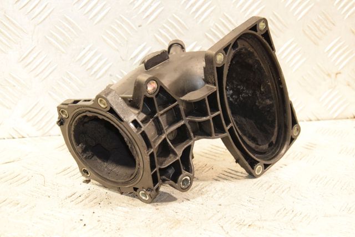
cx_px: 178
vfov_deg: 20.1
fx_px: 665
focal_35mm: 68
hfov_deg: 29.9
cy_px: 118
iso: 1600
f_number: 6.3
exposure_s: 1/60
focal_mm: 45
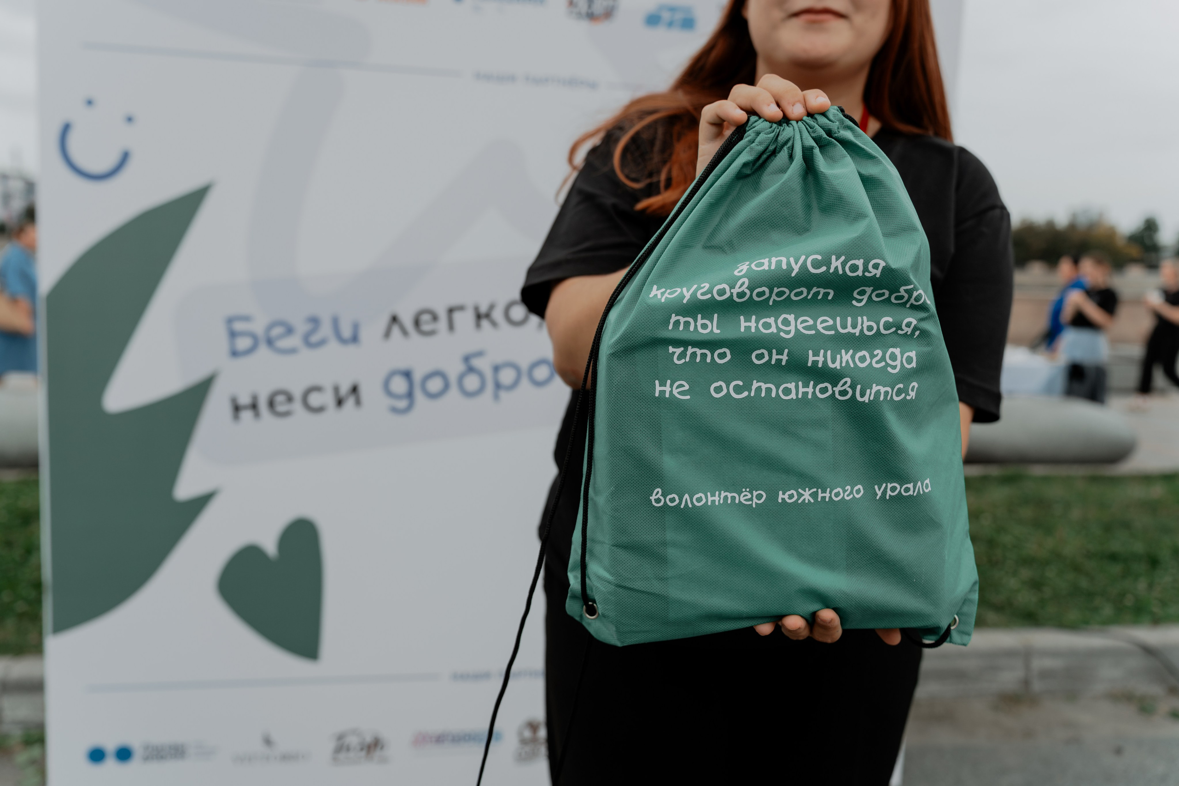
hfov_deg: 62.7
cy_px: 399
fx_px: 966
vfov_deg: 44.3
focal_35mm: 30
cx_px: 566
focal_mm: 28
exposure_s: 1/1000
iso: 250
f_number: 3.5
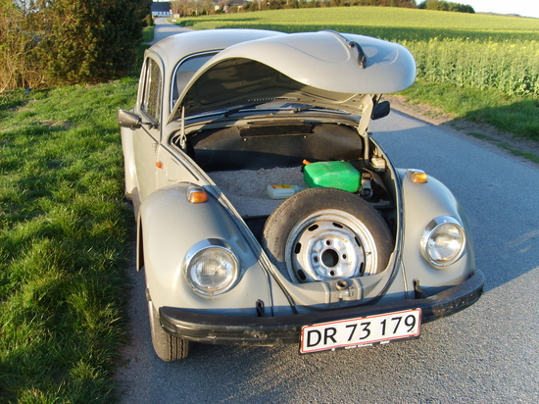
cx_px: 270
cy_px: 202
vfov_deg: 40.7
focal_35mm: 35
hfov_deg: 52.6
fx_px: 545
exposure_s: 1/180
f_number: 2.8
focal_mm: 5.8
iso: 50
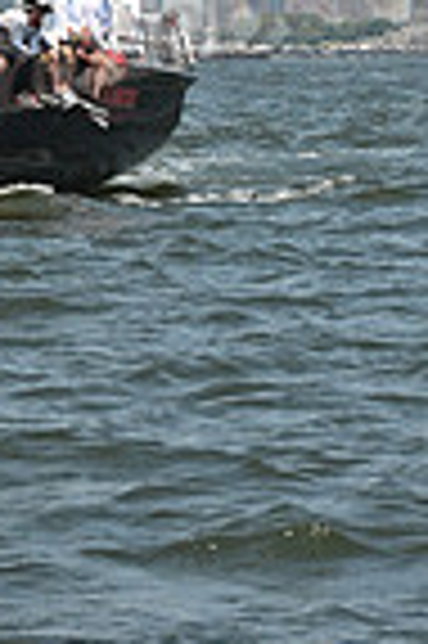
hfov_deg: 4.8
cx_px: -309
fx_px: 5077
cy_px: -612
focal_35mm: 284
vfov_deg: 7.0
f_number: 9
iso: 320
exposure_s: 1/1250
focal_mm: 70
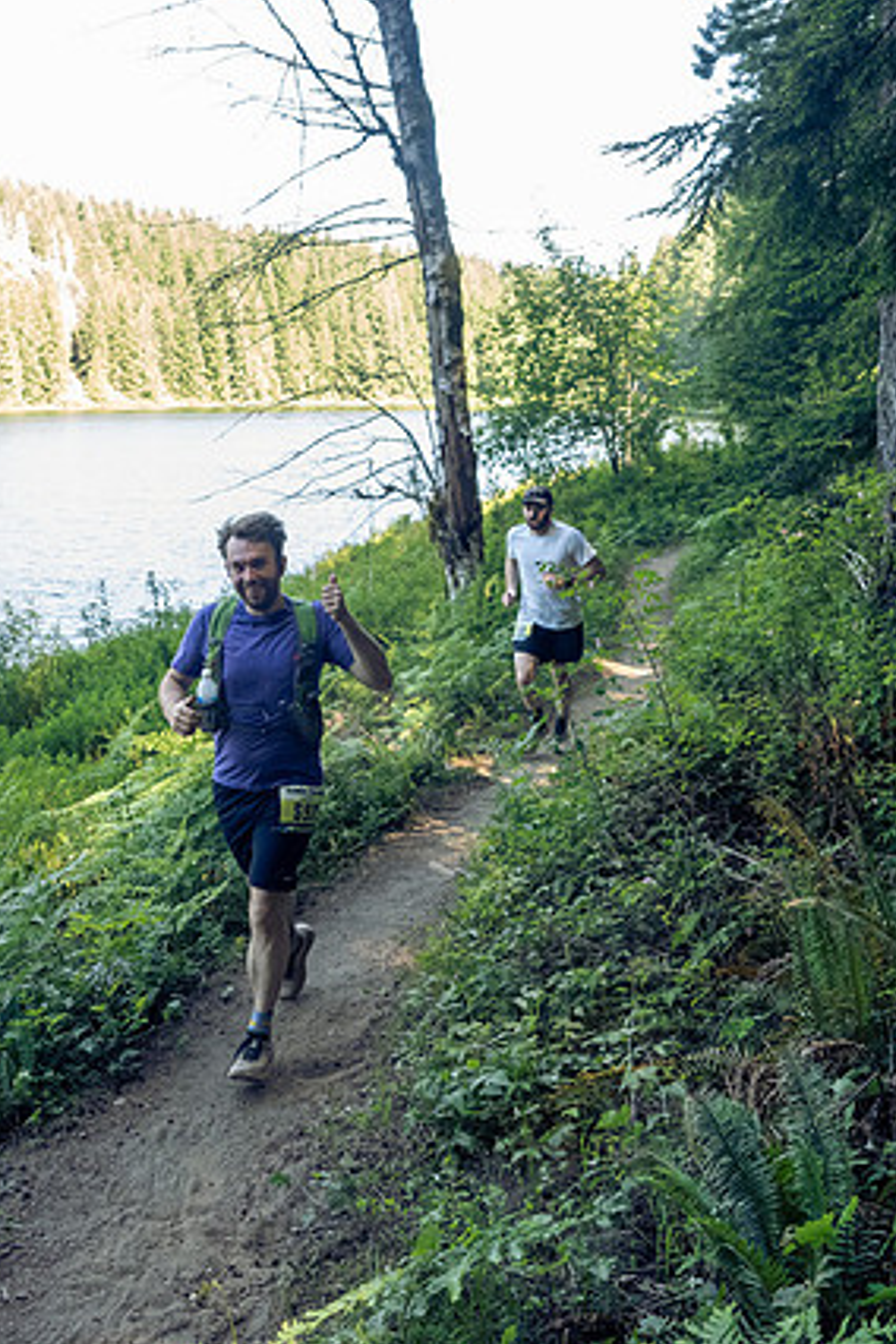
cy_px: 664
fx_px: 1269
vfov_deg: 55.8
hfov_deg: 38.7
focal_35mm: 34
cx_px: 360
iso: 2500
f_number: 2.8
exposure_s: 1/1000
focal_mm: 12
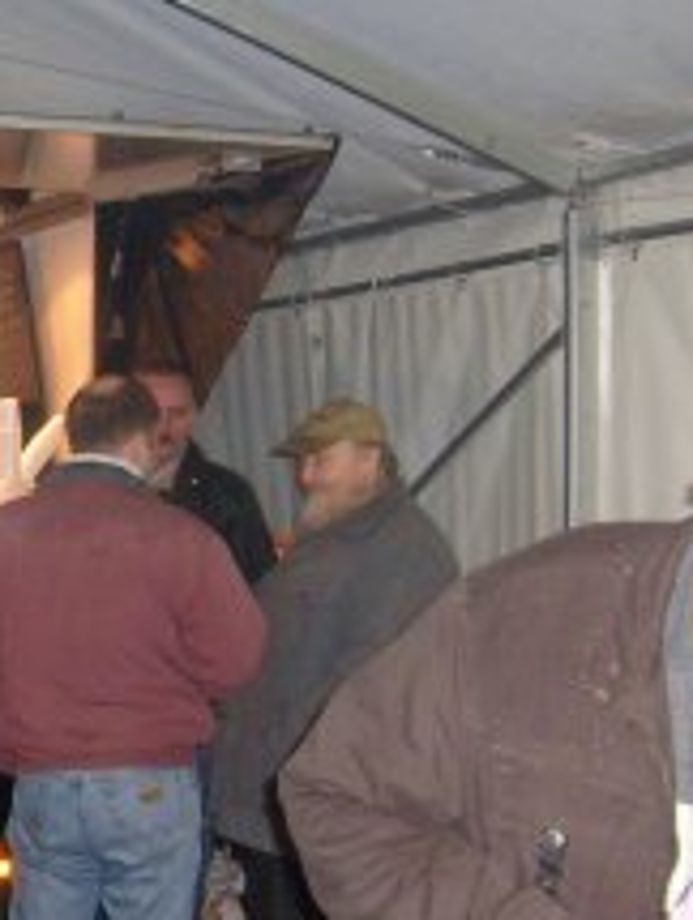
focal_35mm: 65
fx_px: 1730
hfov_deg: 21.2
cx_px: -116
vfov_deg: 29.8
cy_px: 501
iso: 160
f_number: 2.8
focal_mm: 5.8
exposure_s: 1/45
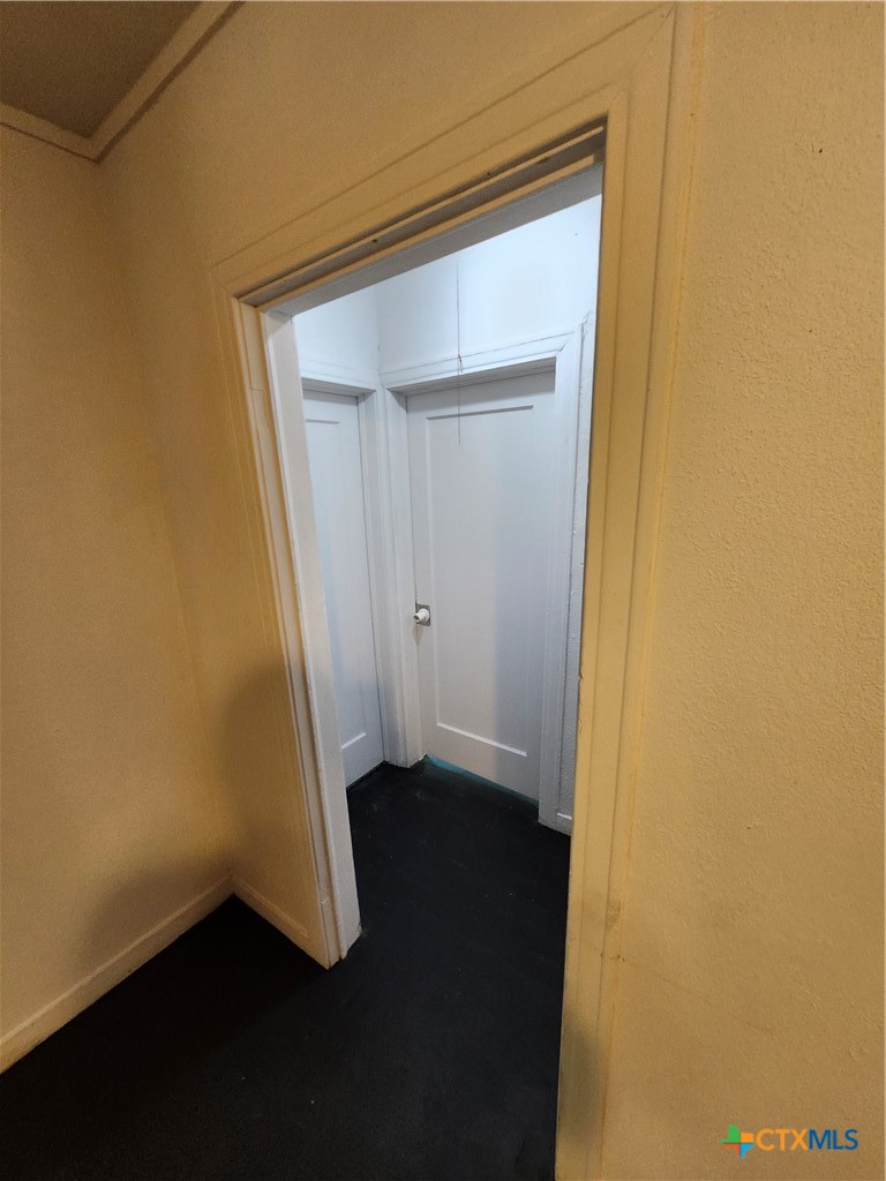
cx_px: 443
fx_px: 444
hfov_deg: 89.9
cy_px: 590
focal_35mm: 13
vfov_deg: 106.2
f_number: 2.2
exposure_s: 1/60
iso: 320
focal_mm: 1.74
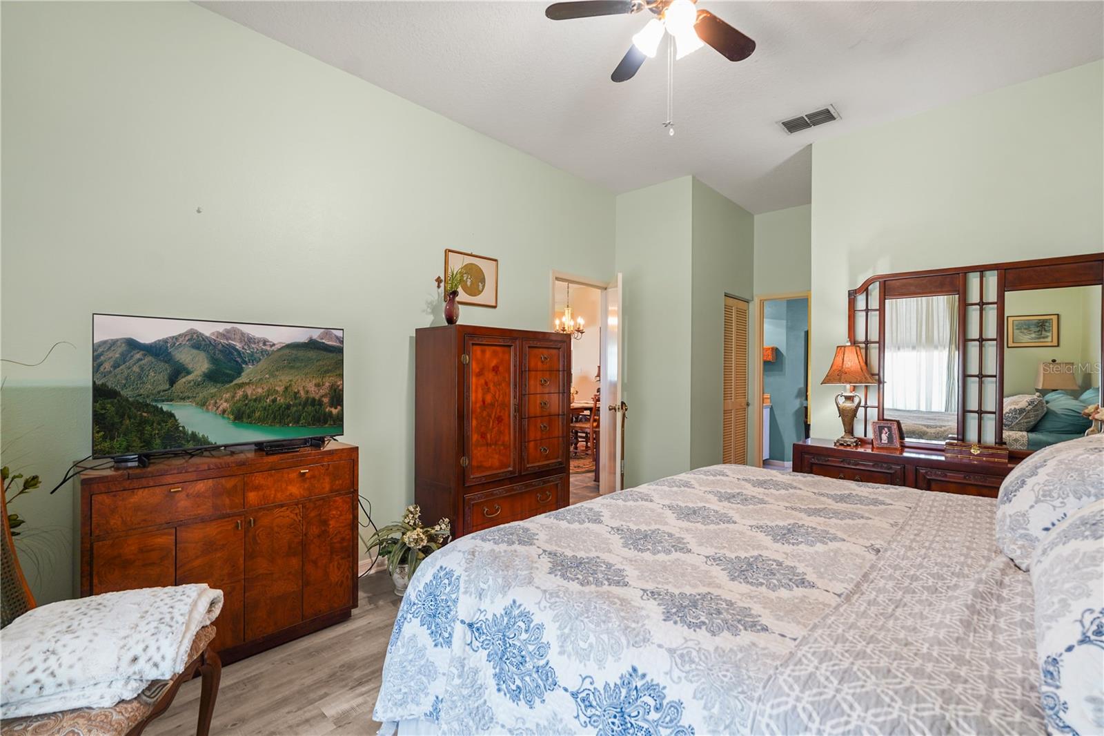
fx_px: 491
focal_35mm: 16
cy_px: 368
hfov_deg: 96.7
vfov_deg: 73.7
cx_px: 552
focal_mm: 16
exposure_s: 1/6
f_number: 5
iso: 200
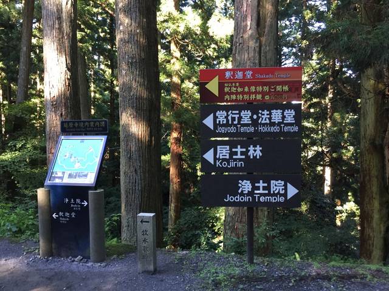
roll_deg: +0.0
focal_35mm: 29
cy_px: 146
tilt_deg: -3.2
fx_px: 326
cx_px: 194
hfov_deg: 61.7
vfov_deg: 48.2
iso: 50
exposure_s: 1/30
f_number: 2.2
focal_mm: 4.15
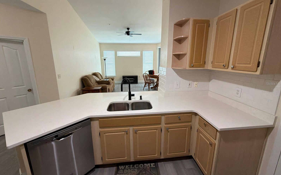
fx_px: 115
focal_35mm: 15
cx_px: 141
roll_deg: +0.5
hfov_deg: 101.5
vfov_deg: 74.7
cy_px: 84
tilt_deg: -12.0
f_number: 2.2
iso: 250
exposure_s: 1/60
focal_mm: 2.22
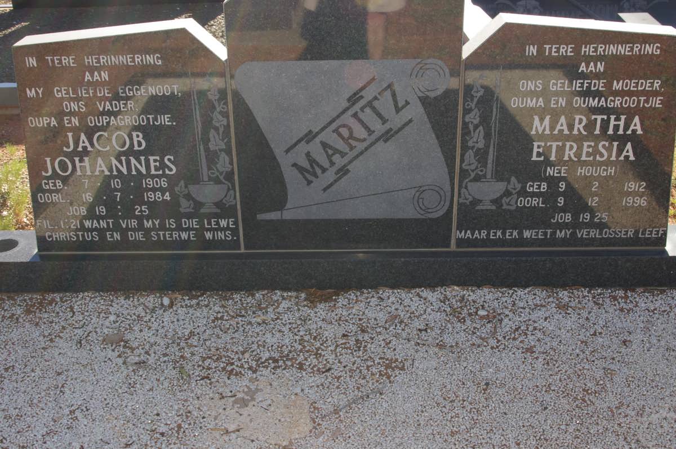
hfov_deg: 46.4
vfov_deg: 31.8
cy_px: 224
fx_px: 788
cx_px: 338
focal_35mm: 42
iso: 200
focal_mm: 28.13
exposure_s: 1/60
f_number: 11
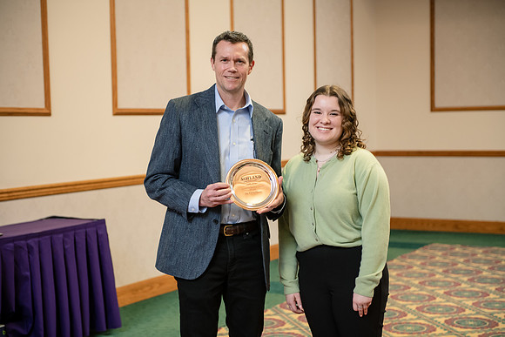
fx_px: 870
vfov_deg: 21.9
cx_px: 252
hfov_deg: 32.4
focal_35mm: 62
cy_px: 168
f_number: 3.2
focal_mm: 62
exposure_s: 1/125
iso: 1000
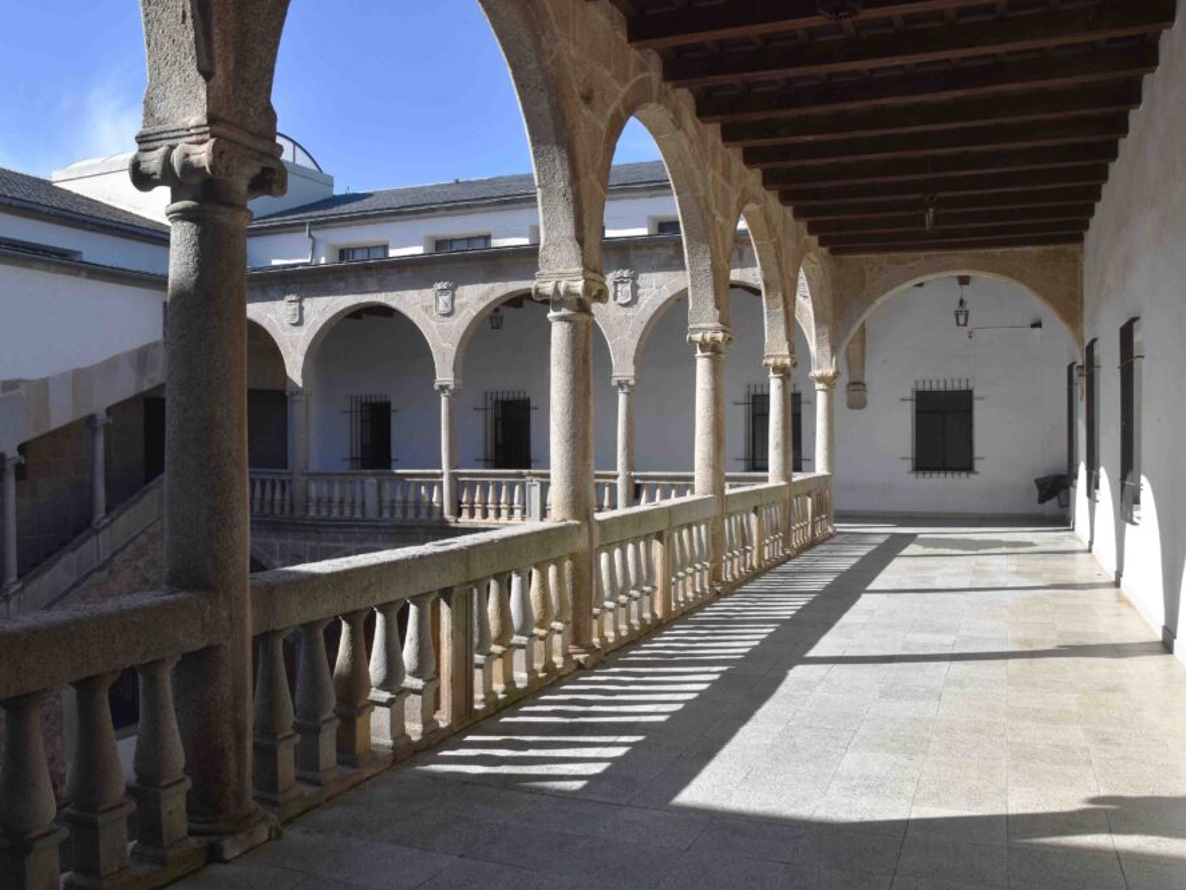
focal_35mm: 30
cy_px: 446
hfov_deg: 59.9
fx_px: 1028
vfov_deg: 46.8
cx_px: 581
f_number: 9
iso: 200
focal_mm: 18
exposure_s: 1/320
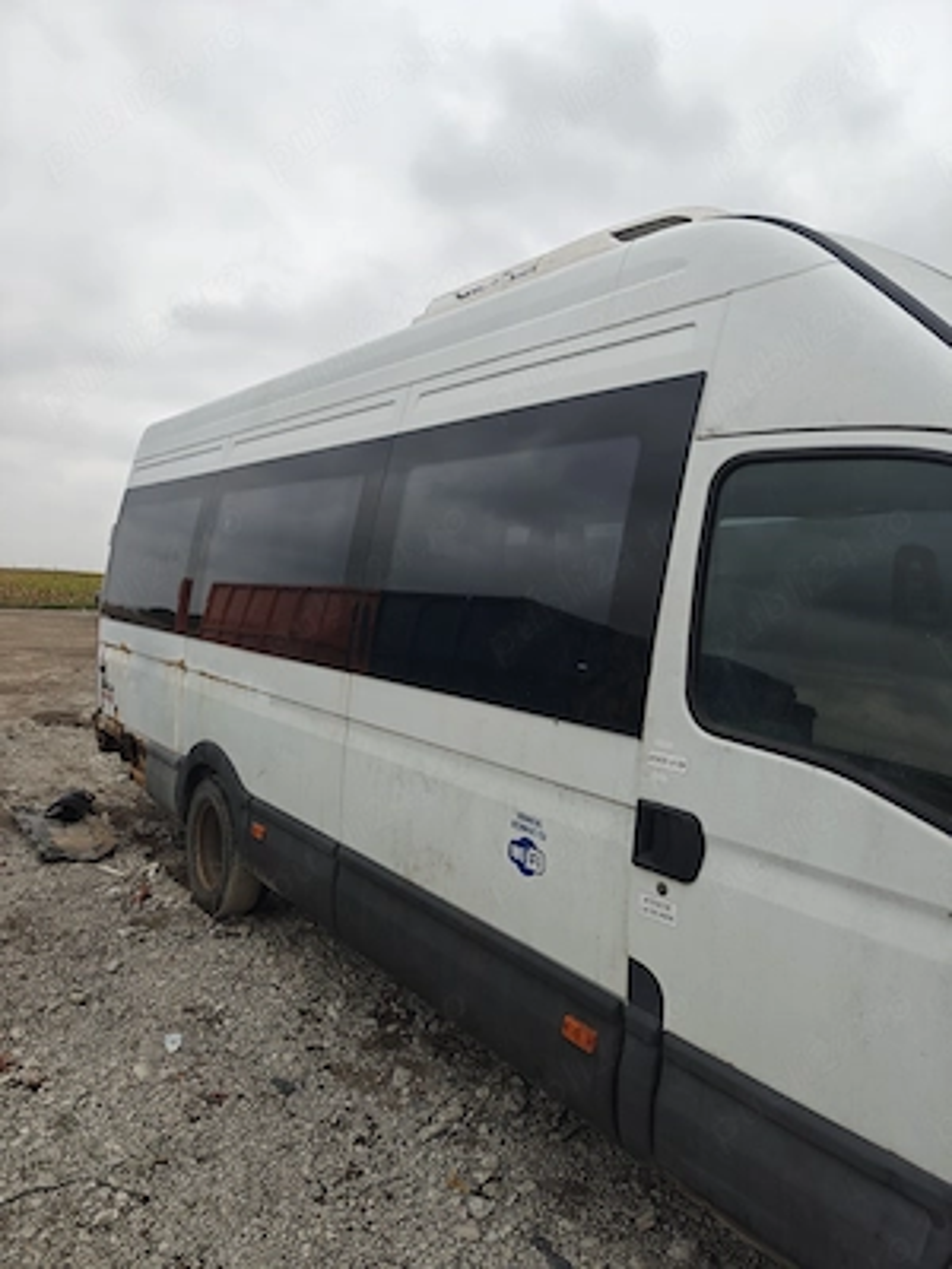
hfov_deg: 58.9
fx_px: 843
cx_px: 476
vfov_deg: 73.9
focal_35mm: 23
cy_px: 634
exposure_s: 1/375
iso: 50
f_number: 1.6
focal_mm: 6.06
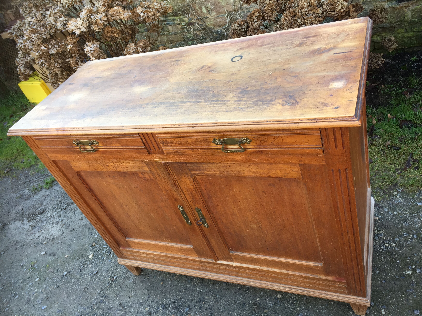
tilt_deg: -37.1
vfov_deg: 48.2
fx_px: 354
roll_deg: +21.0
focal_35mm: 29
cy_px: 158
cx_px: 211
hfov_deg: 61.7
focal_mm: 4.15
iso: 40
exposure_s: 1/100
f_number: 2.2
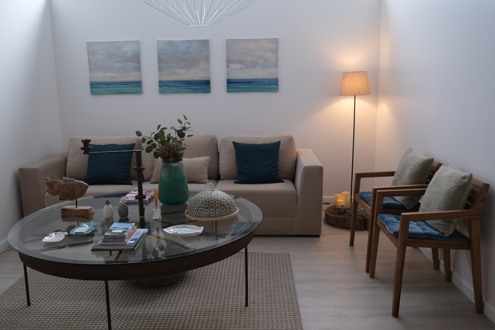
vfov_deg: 41.1
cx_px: 240
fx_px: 440
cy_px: 164
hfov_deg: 58.7
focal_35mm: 32
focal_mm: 20
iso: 160
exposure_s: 1/28
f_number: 4
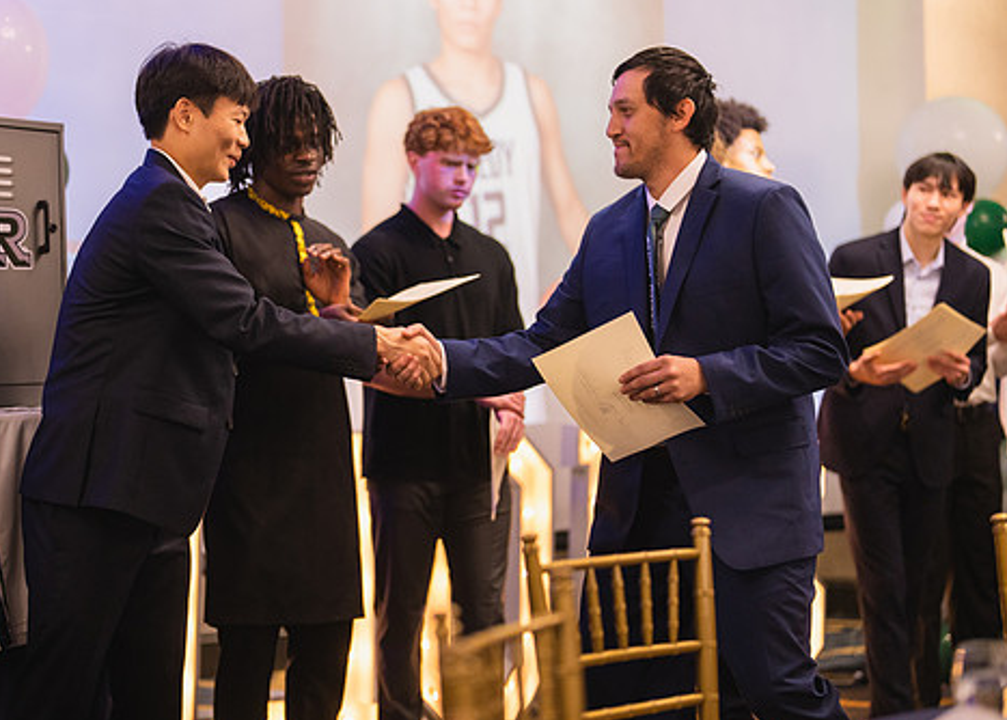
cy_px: 302
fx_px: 1860
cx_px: 410
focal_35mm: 65
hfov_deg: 30.2
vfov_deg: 21.9
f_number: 1.2
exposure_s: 1/400
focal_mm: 50
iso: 1250
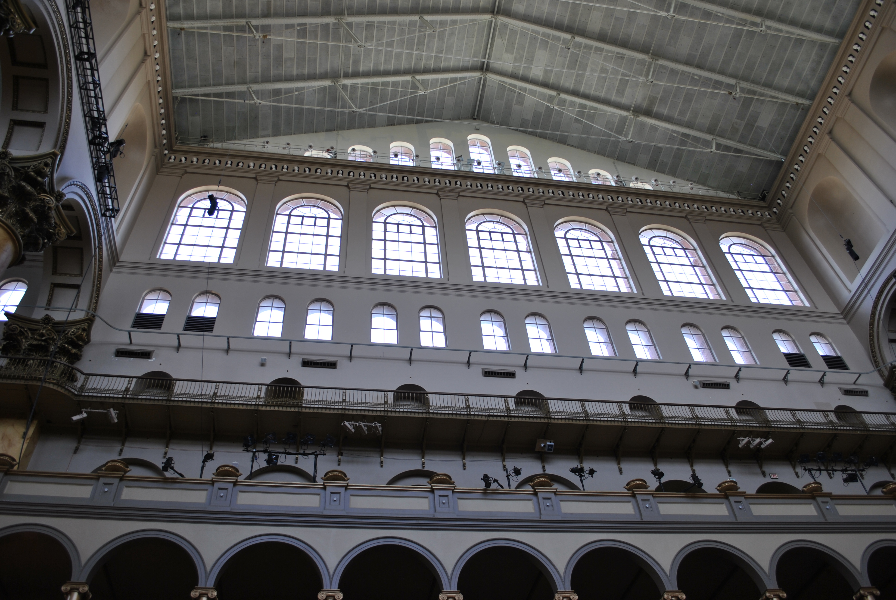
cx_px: 448
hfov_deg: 67.3
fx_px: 673
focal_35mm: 27
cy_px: 300
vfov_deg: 48.0
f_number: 4.5
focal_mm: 18
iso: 100
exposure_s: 1/50
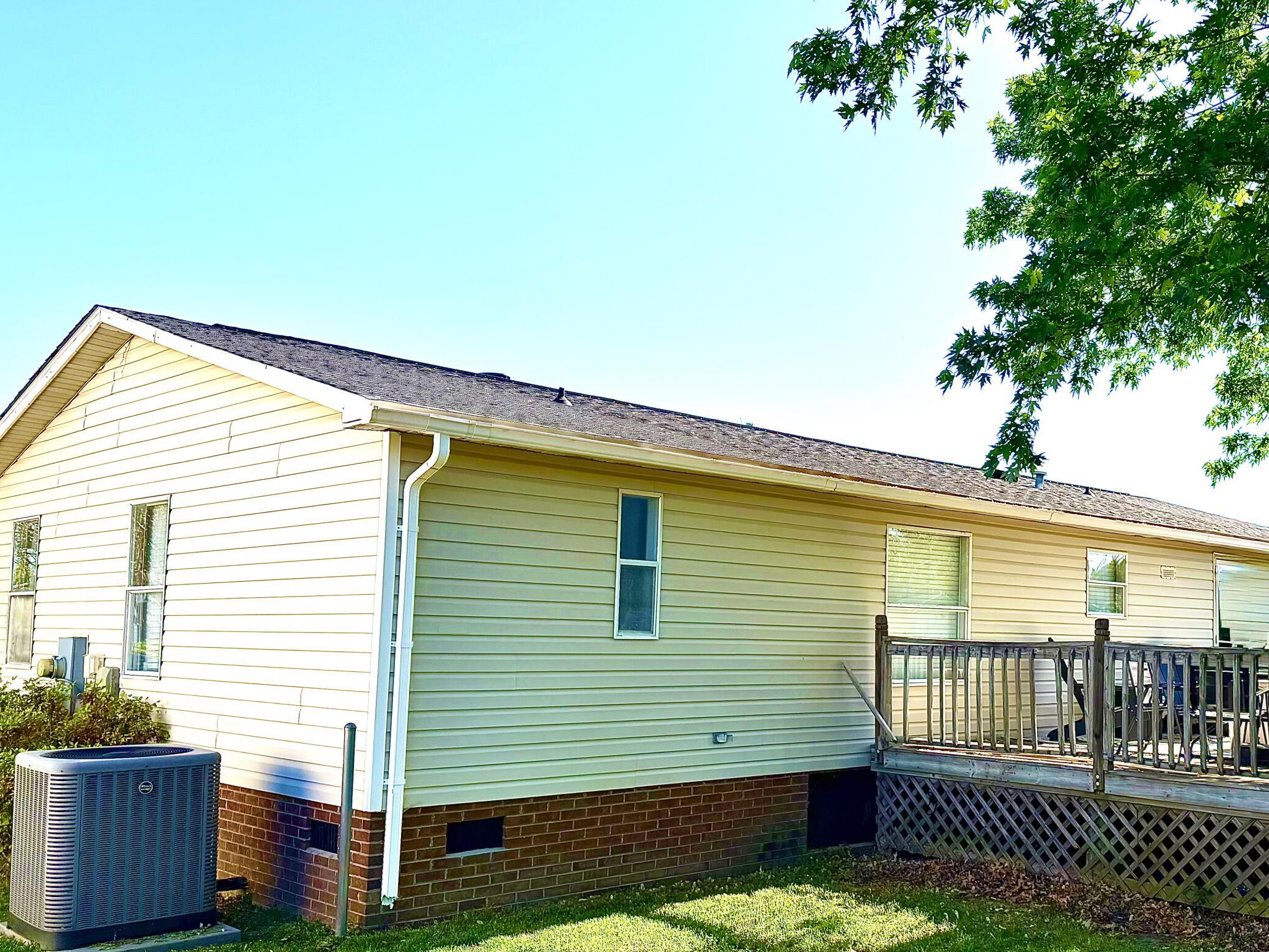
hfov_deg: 51.5
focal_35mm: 35
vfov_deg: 40.6
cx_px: 864
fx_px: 1283
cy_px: 531
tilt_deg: +4.9
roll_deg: -1.1
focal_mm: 6.76
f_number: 1.78
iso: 80
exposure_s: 1/4167
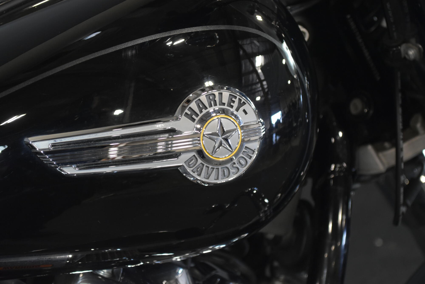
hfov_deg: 28.1
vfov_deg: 18.9
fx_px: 850
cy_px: 142
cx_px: 212
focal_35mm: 72
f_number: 5.6
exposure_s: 1/30
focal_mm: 48
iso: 1600
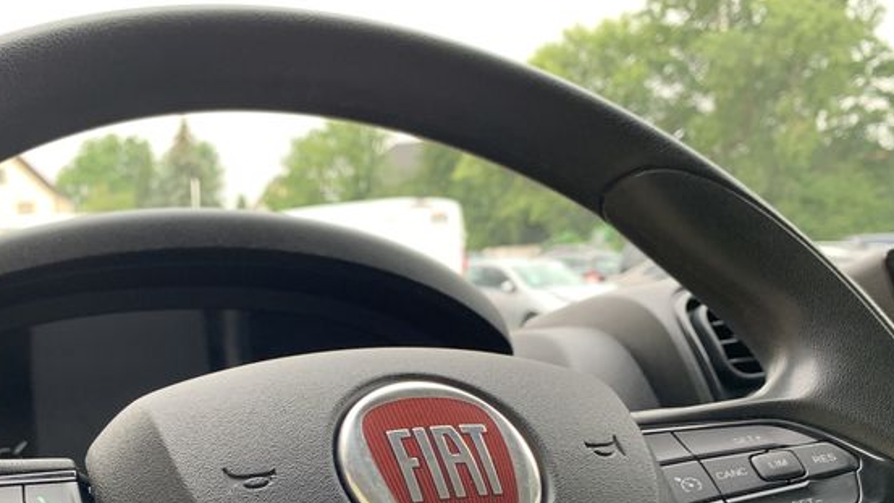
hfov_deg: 48.5
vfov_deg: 28.0
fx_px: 972
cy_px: 443
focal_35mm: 41
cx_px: 294
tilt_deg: -10.9
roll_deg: +0.4
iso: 64
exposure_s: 1/121
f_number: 1.8
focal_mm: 4.25
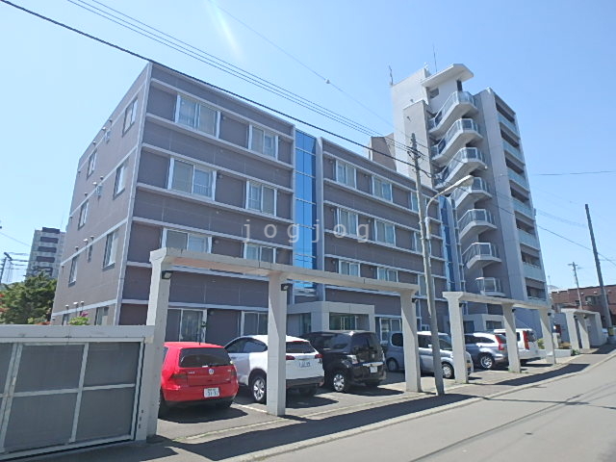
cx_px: 308
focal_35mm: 21
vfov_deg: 63.4
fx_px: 374
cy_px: 231
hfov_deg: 79.0
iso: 125
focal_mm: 3.7
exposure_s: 1/800
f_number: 3.5
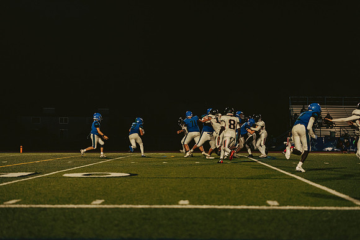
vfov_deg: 15.2
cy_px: 120
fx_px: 900
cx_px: 180
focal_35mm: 90
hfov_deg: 22.6
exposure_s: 1/1000
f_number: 2.8
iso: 2500
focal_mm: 90
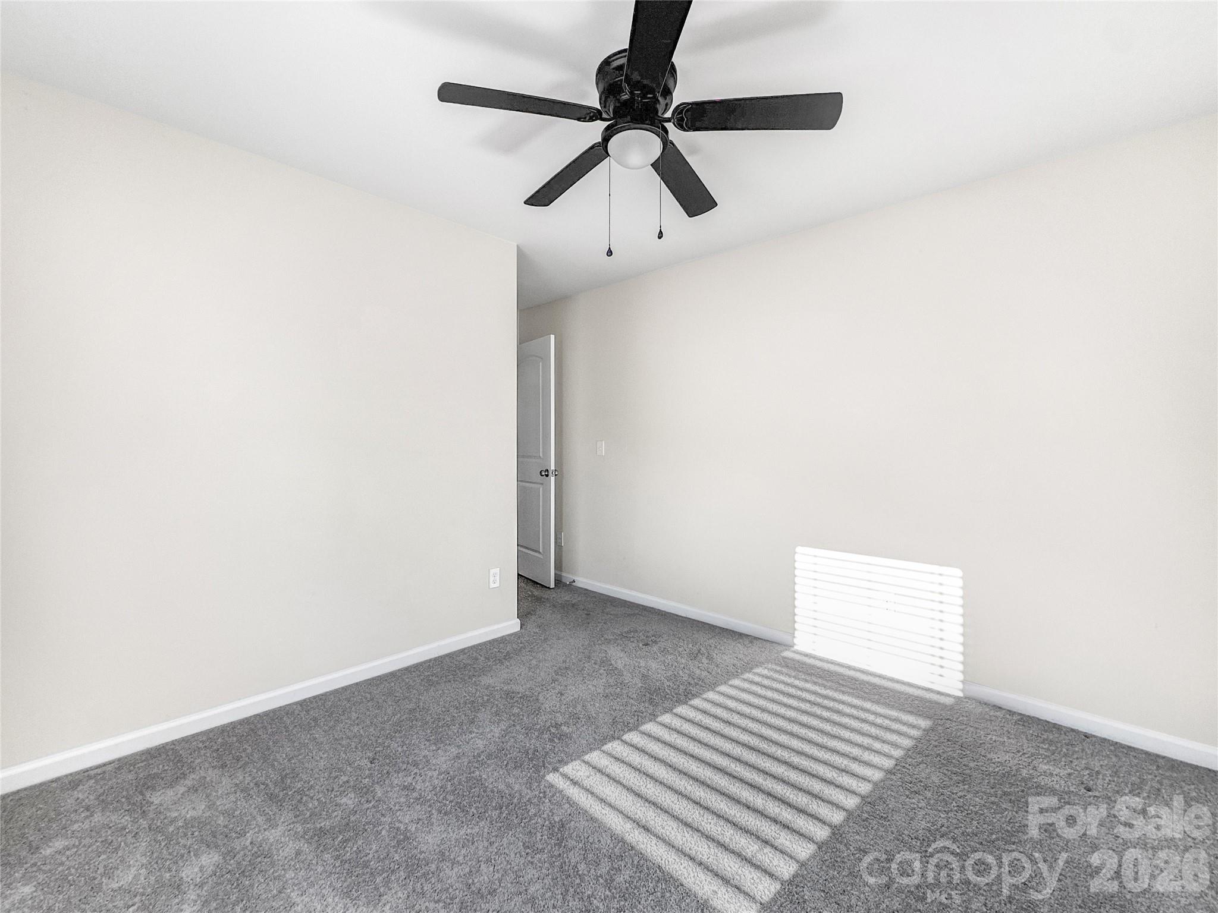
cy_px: 456
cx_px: 609
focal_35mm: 14
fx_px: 493
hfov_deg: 102.1
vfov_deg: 85.7
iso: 40
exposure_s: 1/100
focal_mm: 2.22
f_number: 2.2
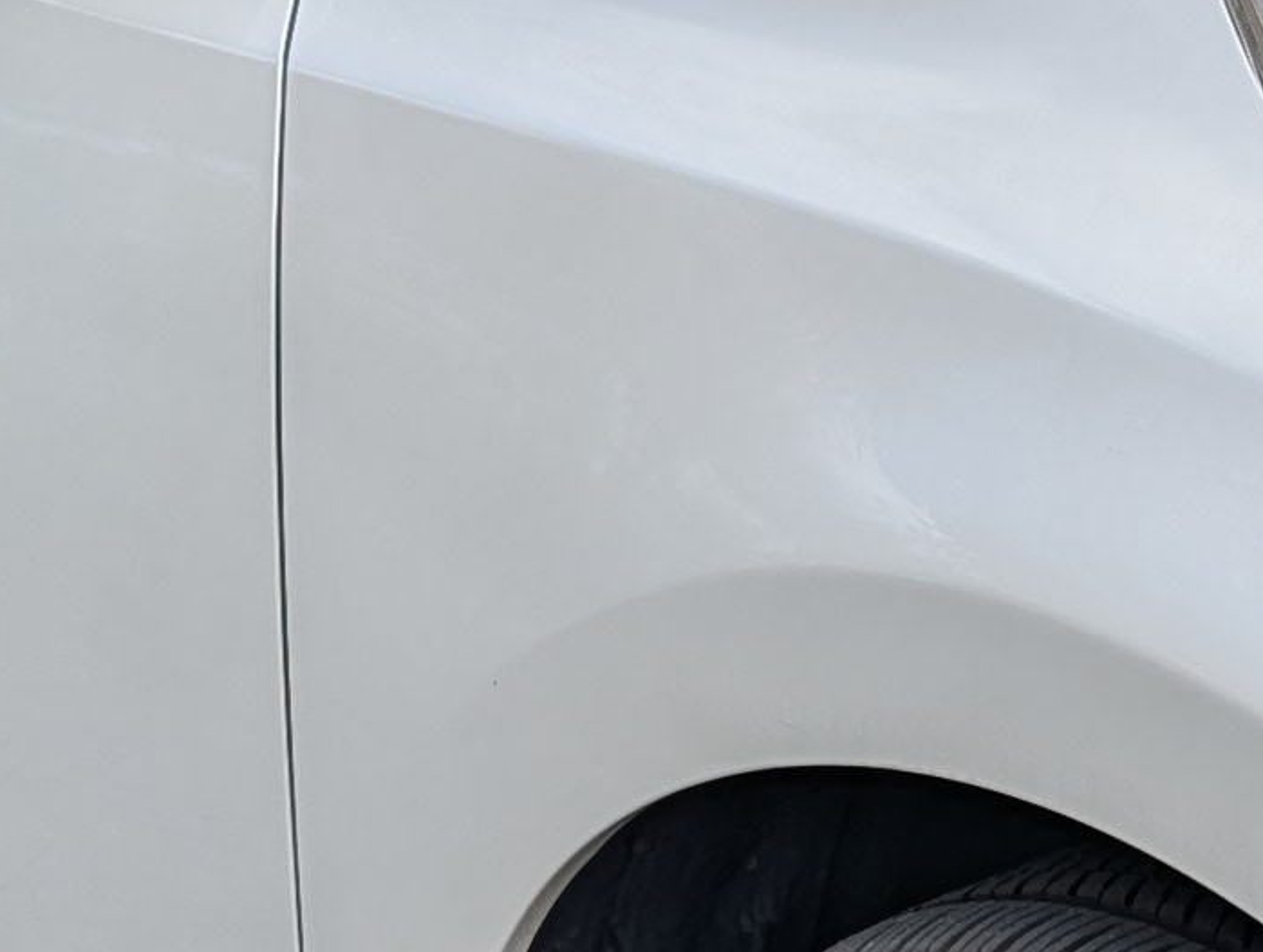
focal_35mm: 140
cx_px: 1413
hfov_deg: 13.8
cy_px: 634
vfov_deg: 10.6
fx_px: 5118
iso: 21
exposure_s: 1/5263
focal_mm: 6.9
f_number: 1.68
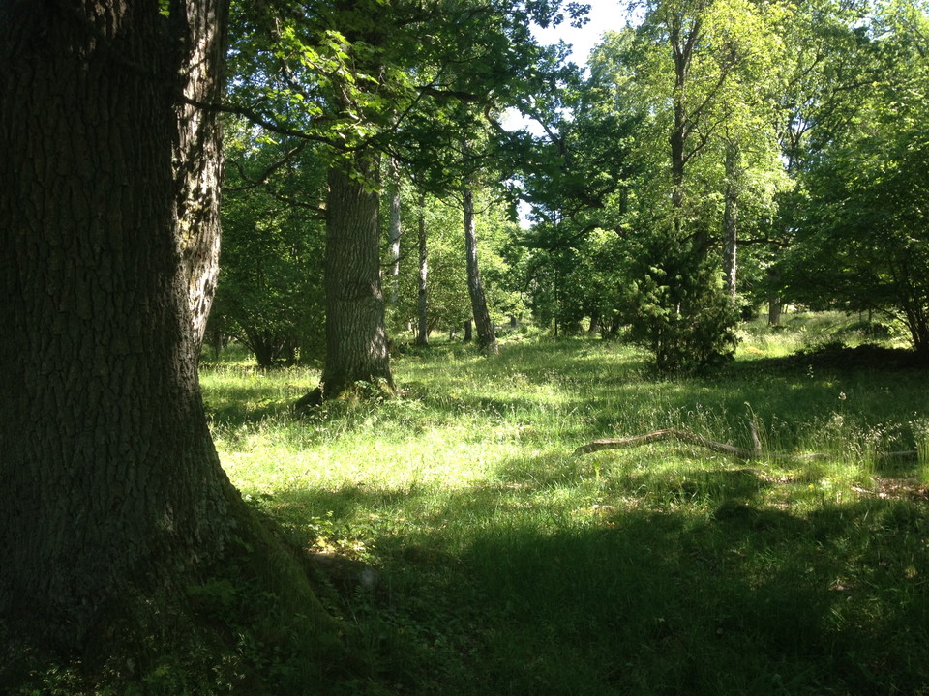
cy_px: 348
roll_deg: +0.2
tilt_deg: -6.1
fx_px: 939
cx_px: 464
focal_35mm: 35
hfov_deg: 52.6
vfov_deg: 40.7
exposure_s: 1/174
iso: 50
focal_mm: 4.28
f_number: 2.4
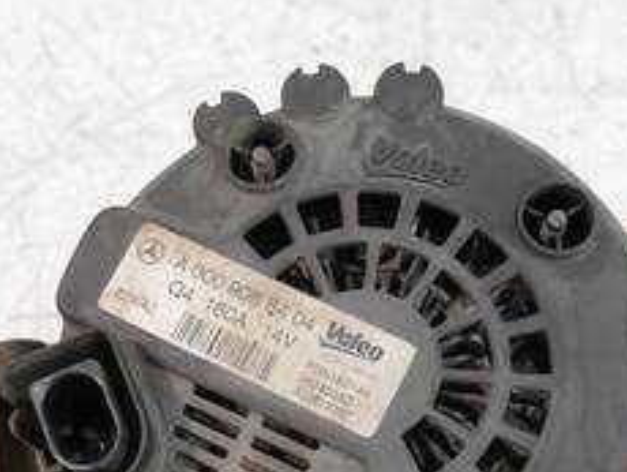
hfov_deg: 38.2
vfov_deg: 27.6
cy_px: 464
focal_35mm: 50
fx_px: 907
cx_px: 316
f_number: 3.5
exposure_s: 1/60
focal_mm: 12
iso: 800
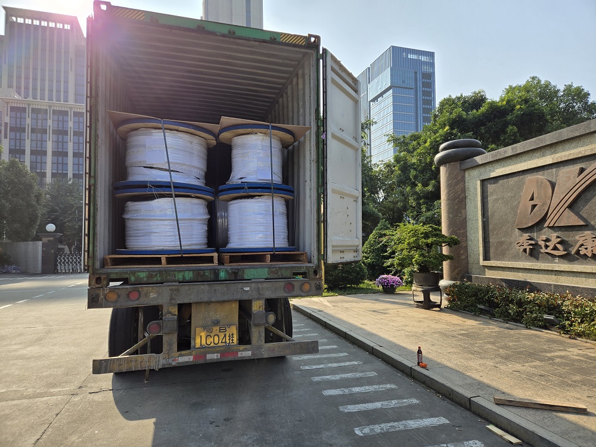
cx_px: 298
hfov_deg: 73.9
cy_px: 224
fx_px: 396
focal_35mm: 23
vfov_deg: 58.9
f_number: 1.8
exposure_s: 1/1951
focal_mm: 5.4
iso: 25
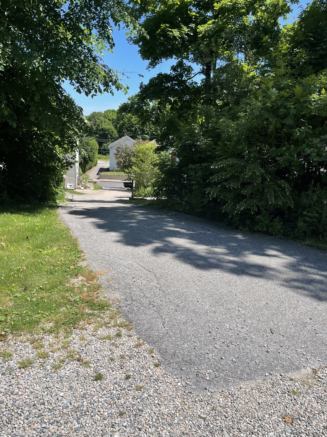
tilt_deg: -12.0
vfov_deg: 65.3
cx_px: 157
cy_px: 223
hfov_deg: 51.3
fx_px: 340
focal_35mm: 27
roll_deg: -2.3
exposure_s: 1/2857
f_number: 1.6
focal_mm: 5.1
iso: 32
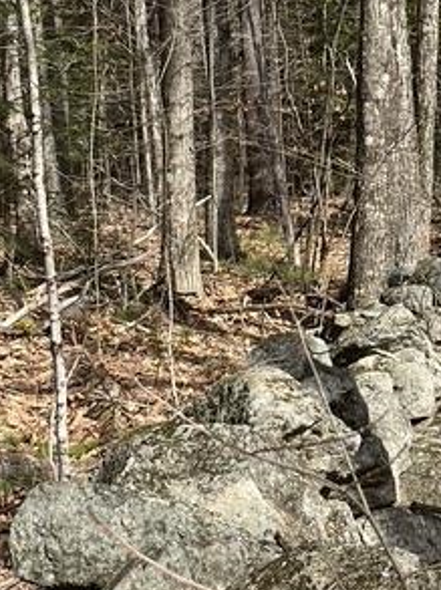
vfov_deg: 21.6
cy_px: 256
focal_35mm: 91
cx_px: 282
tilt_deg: -3.4
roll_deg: +4.1
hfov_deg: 16.2
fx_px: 1549
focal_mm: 5.1
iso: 50
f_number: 1.6
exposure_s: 1/1517
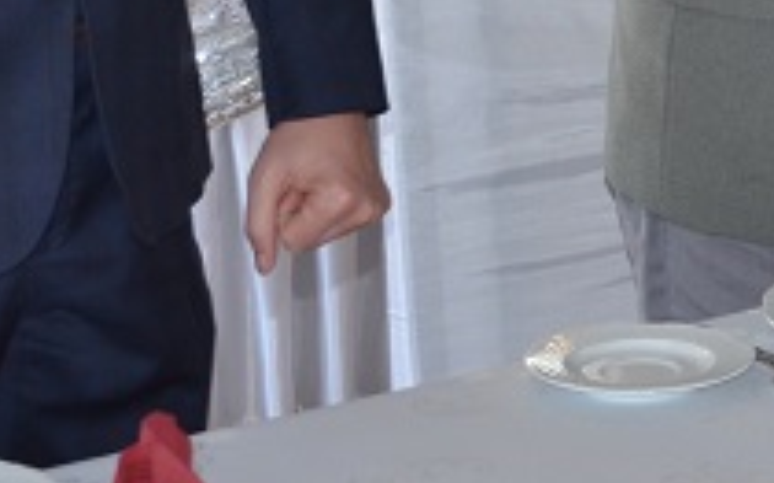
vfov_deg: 7.3
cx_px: 984
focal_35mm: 175
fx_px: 3689
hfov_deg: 11.7
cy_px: -418
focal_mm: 30
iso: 400
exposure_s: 1/80
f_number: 4.2
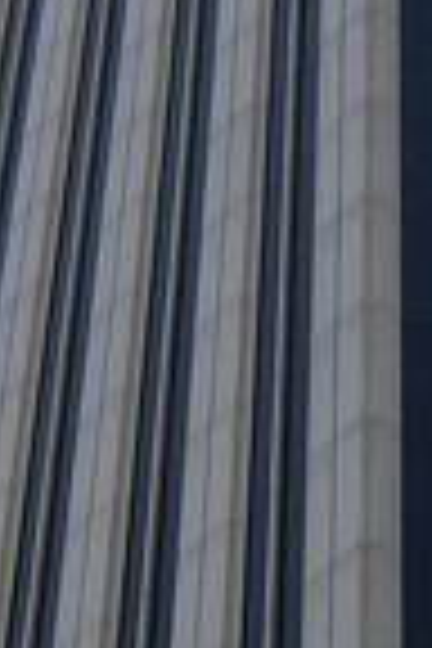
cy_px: 234
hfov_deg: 6.6
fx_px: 3744
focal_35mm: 208
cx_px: 261
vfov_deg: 9.9
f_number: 4.7
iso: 100
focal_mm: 6
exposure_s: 1/861
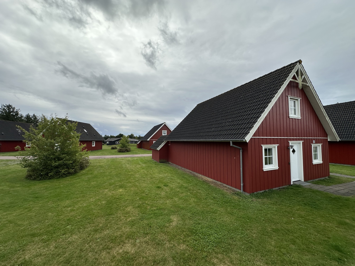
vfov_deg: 85.7
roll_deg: +0.2
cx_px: 178
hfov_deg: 102.1
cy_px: 133
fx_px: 144
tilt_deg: +2.7
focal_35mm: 14
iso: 50
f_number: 2.2
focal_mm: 2.22
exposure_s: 1/2353
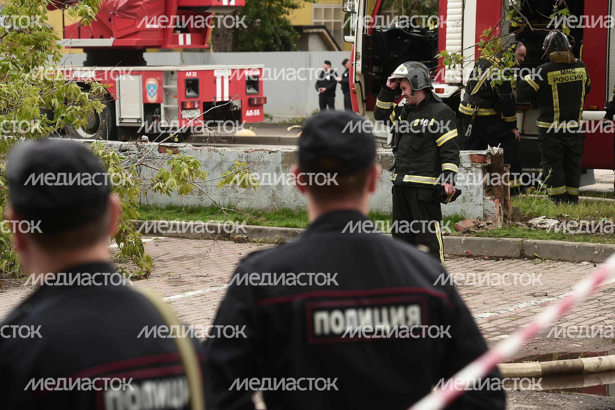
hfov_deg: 16.8
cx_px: 308
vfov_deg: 11.2
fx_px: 2083
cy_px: 205
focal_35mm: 122
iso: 400
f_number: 6.3
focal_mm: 122
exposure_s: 1/320
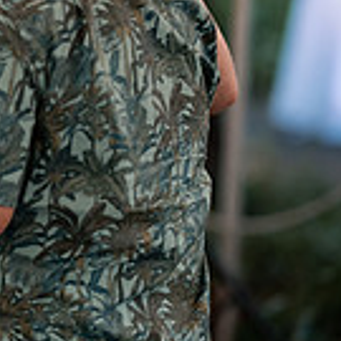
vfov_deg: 7.3
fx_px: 2675
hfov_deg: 7.3
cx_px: 8
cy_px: 33
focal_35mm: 240
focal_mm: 85
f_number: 1.4
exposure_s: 1/320
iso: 1250
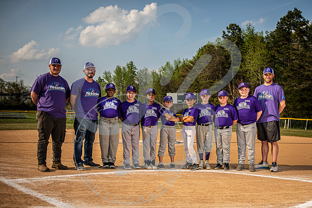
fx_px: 338
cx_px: 175
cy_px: 126
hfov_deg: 49.4
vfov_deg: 34.1
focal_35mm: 39
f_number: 4
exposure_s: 1/2500
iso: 64
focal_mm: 32
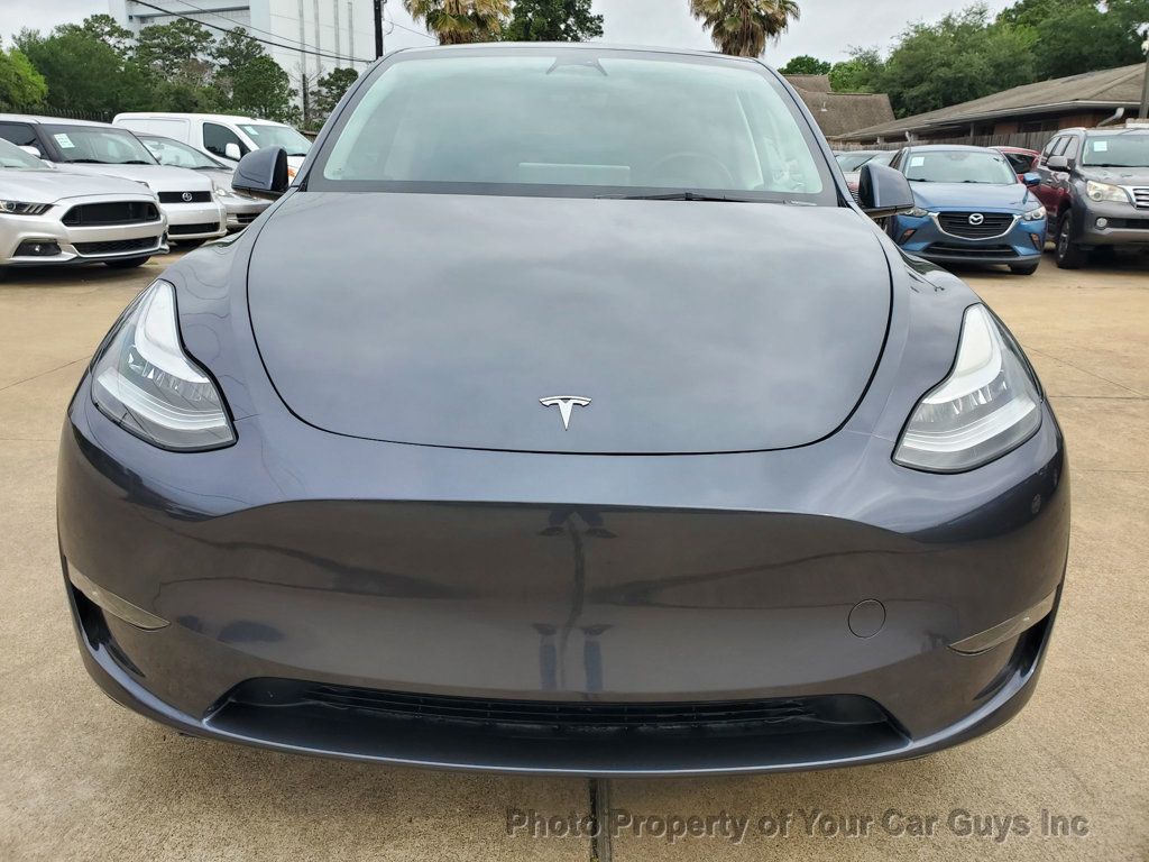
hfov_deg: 67.3
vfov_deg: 53.1
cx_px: 574
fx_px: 863
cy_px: 431
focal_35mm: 26
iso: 50
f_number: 2.4
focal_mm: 4.3
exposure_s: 1/452
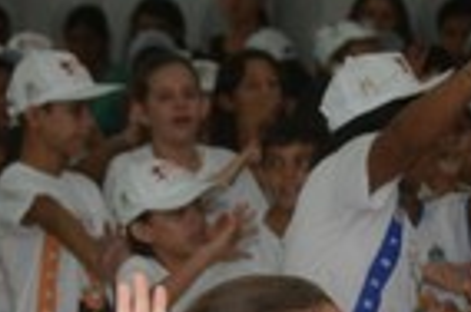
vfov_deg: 3.6
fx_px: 4974
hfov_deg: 5.4
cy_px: 282
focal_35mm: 381
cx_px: 209
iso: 1600
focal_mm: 80
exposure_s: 1/125
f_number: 5.6
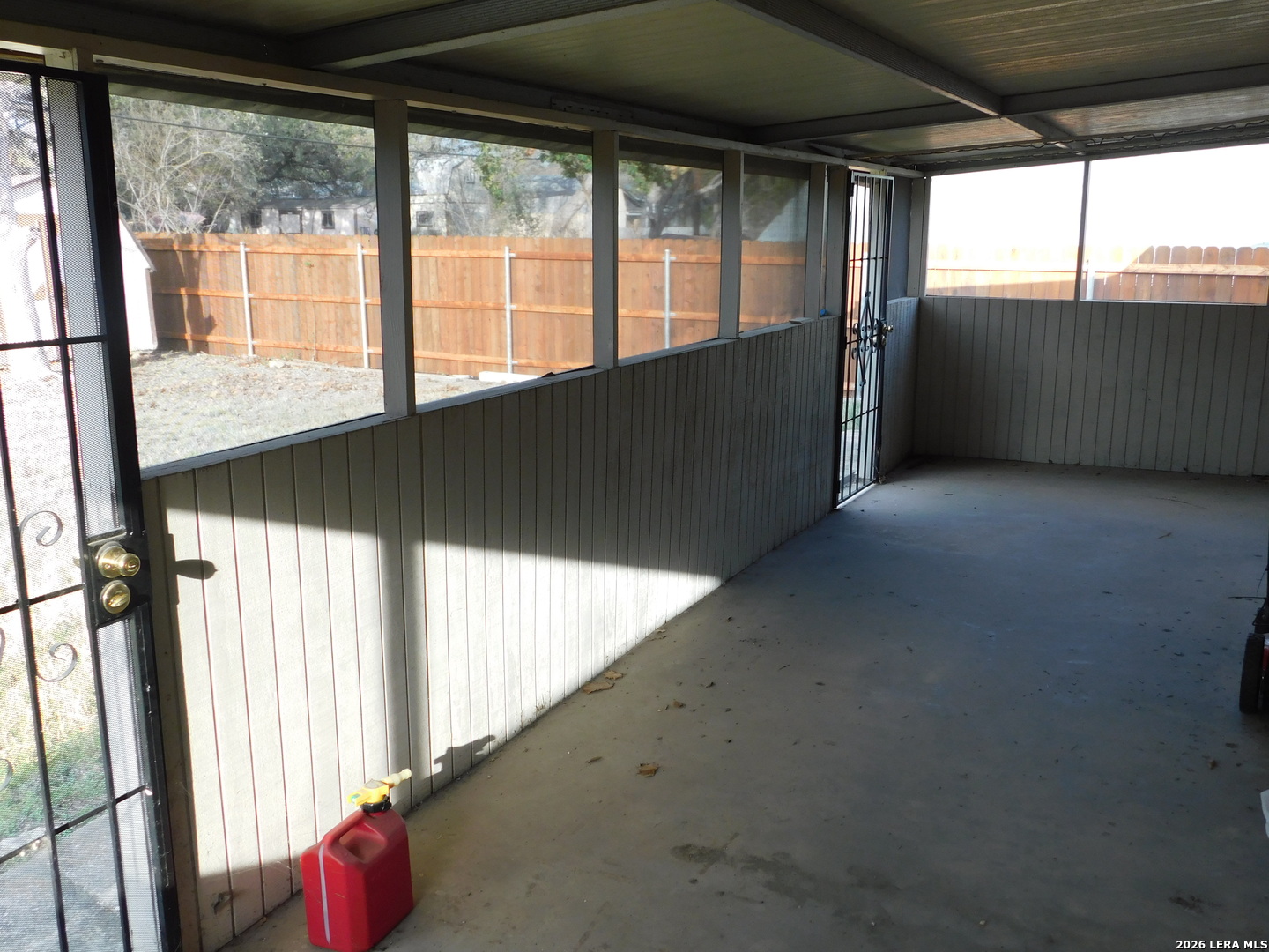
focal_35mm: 30
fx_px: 1100
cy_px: 476
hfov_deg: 60.0
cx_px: 634
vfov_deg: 46.8
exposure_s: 1/80
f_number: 3.2
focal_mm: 5.3
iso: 125
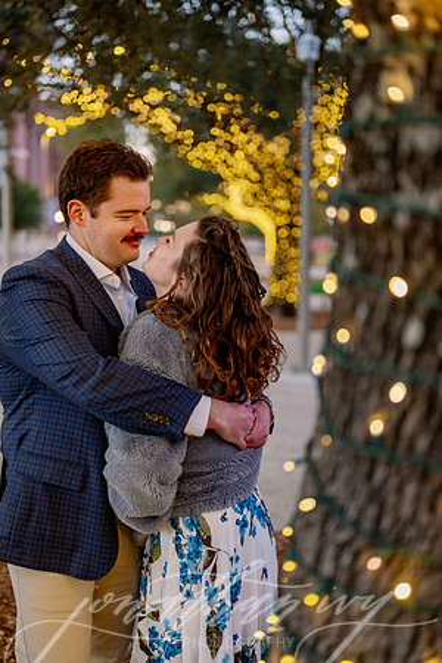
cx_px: 221
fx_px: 921
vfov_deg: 39.6
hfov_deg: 27.0
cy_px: 332
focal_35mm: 50
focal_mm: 50
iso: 1250
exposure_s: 1/250
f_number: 2
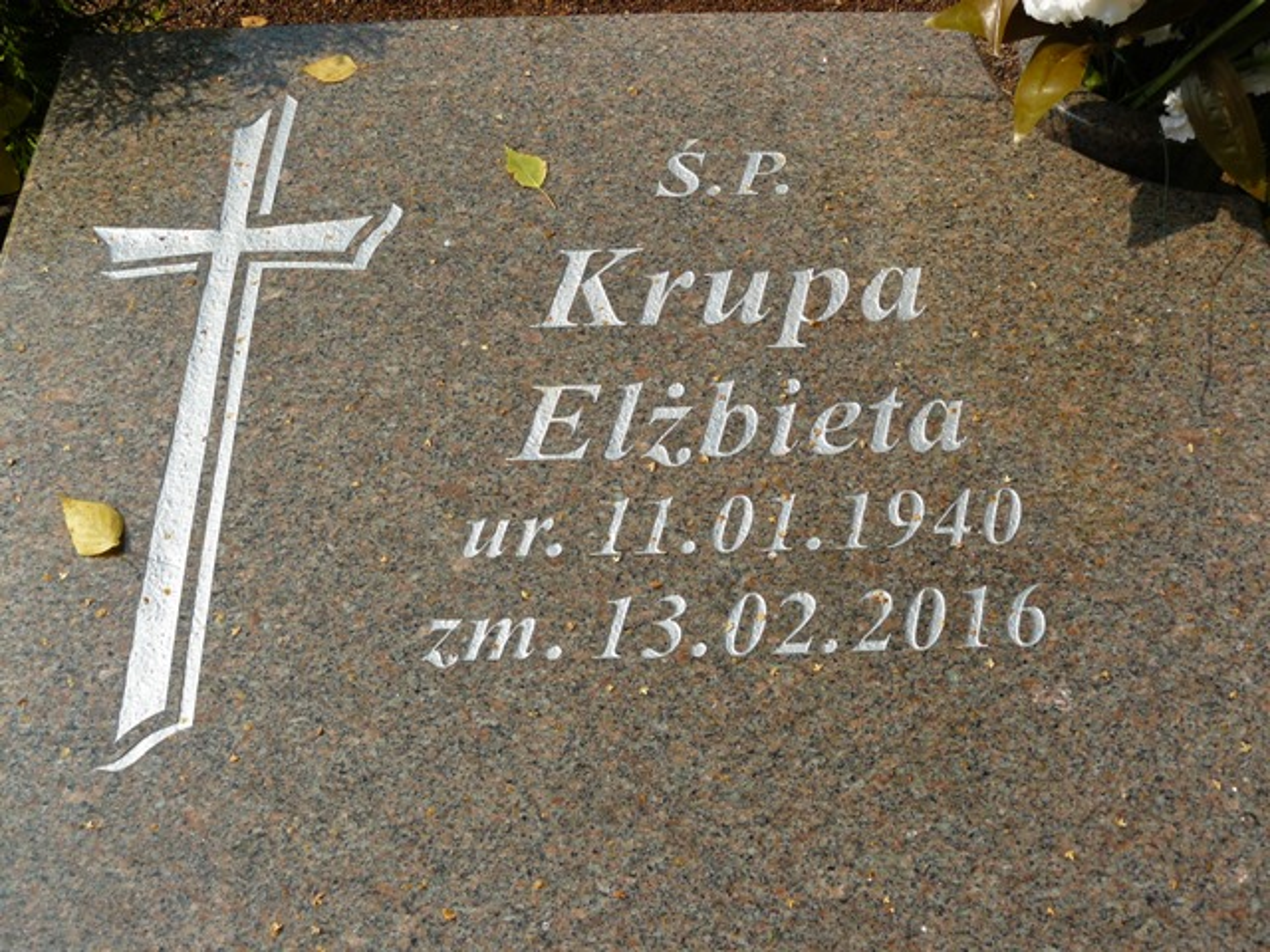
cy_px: 476
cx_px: 635
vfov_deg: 39.7
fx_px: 1321
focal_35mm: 36
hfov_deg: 51.4
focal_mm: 6
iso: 100
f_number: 5.6
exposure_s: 1/500
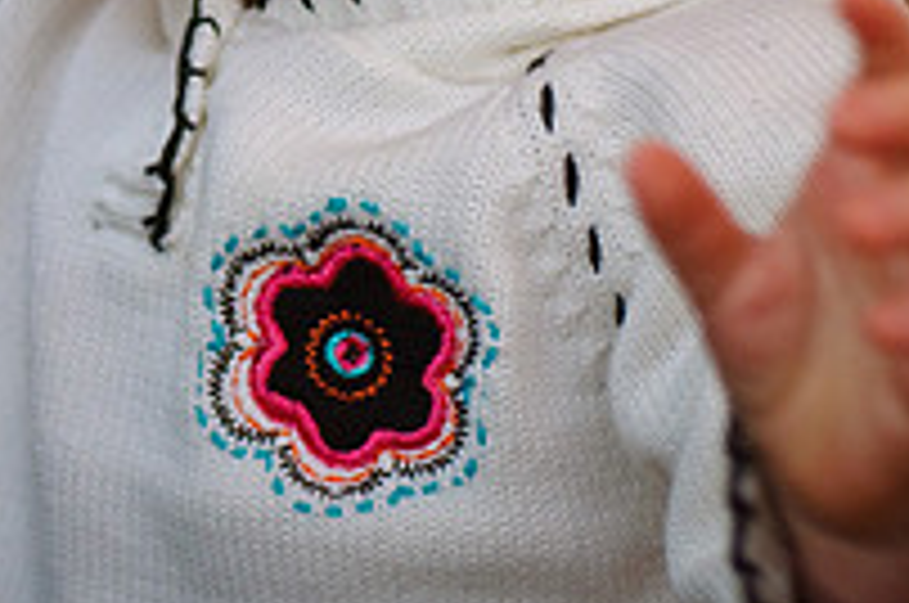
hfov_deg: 9.4
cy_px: -153
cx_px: -140
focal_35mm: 216
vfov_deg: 6.3
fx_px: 5445
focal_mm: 50
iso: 250
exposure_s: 1/320
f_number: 2.5
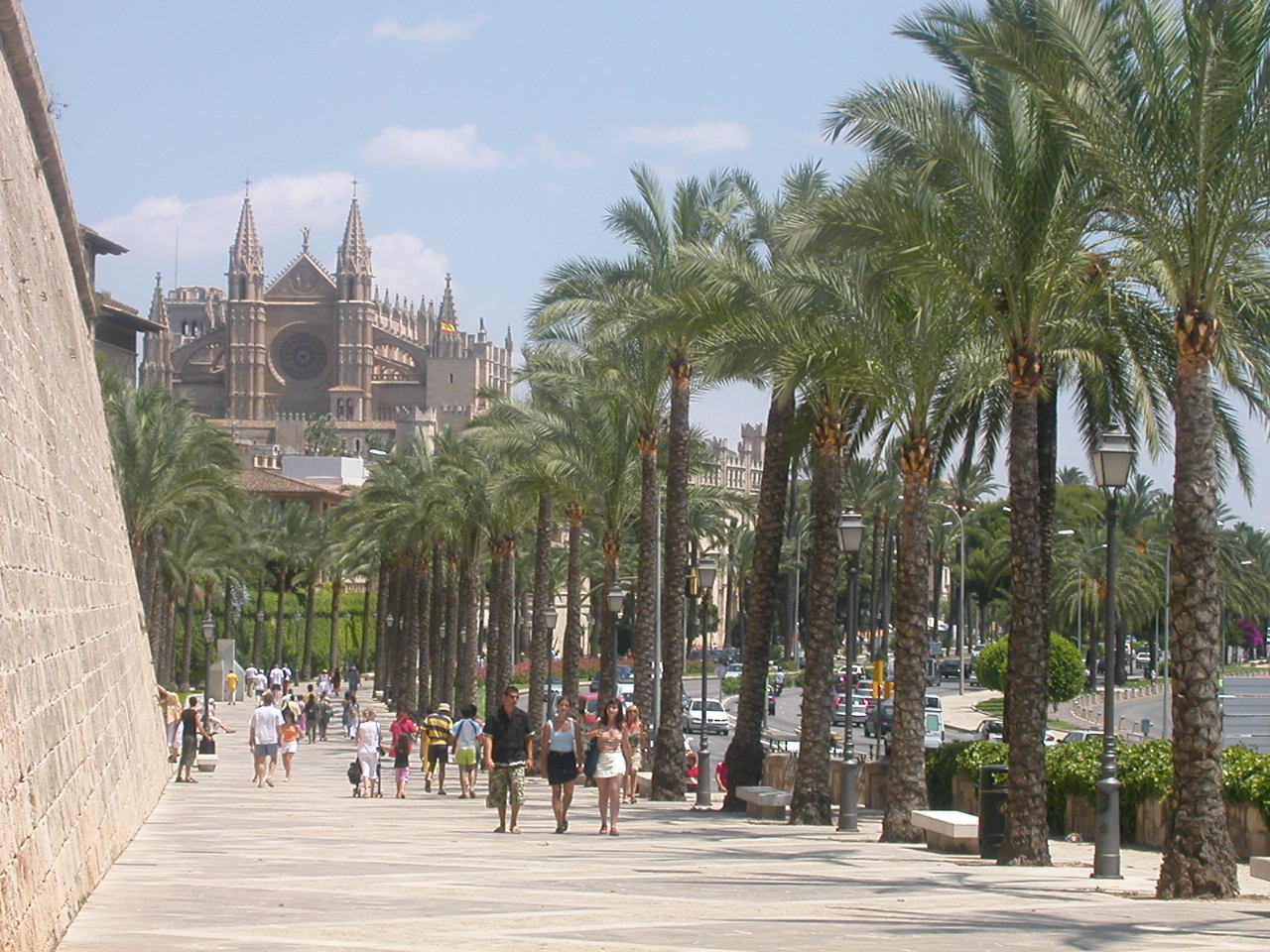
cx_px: 635
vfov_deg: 15.1
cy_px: 476
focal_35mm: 98
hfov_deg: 20.0
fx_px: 3595
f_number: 4.6
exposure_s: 1/558
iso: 100
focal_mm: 14.9
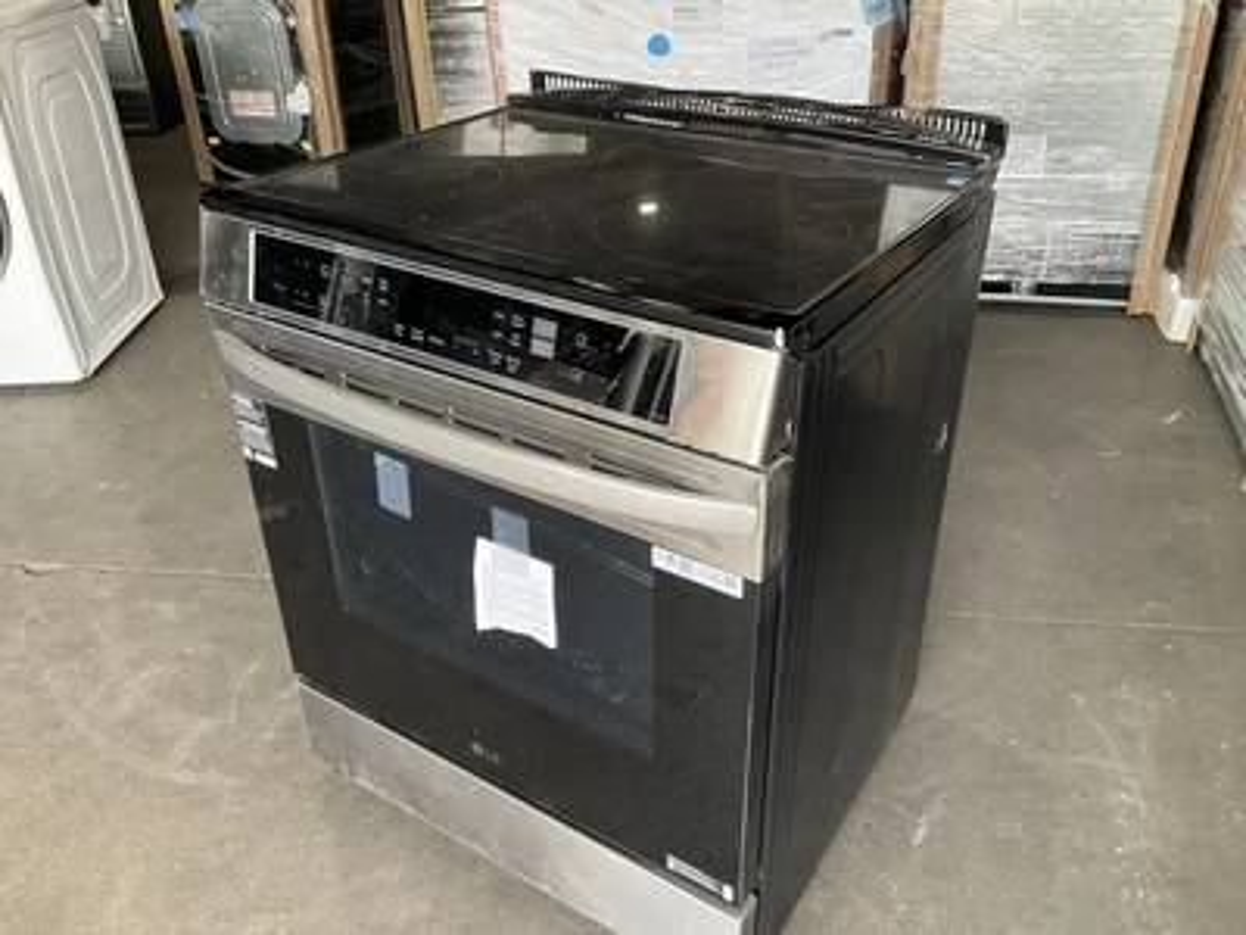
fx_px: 1044
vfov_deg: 48.2
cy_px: 468
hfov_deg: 61.7
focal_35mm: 29
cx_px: 623
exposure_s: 1/122
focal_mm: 3
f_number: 1.8
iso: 50
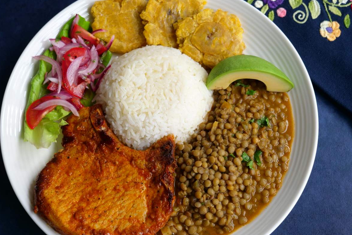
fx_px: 518
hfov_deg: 37.5
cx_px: 175
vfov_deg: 25.5
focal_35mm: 53
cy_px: 128
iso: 200
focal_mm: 25
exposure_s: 1/60
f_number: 3.5
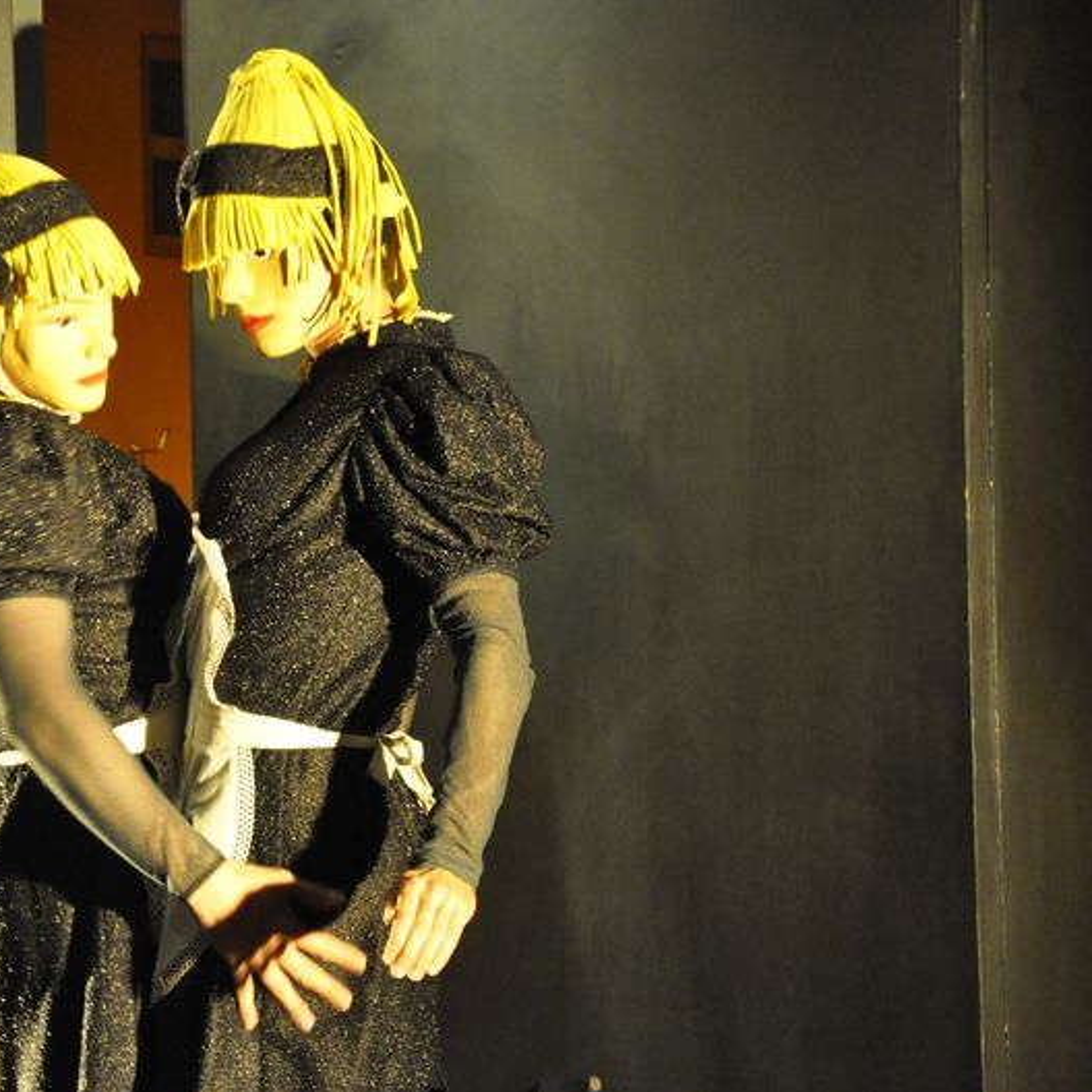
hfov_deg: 8.6
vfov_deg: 8.6
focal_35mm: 203
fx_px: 7232
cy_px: 547
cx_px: 498
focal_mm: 105
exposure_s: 1/60
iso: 3200
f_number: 5.6
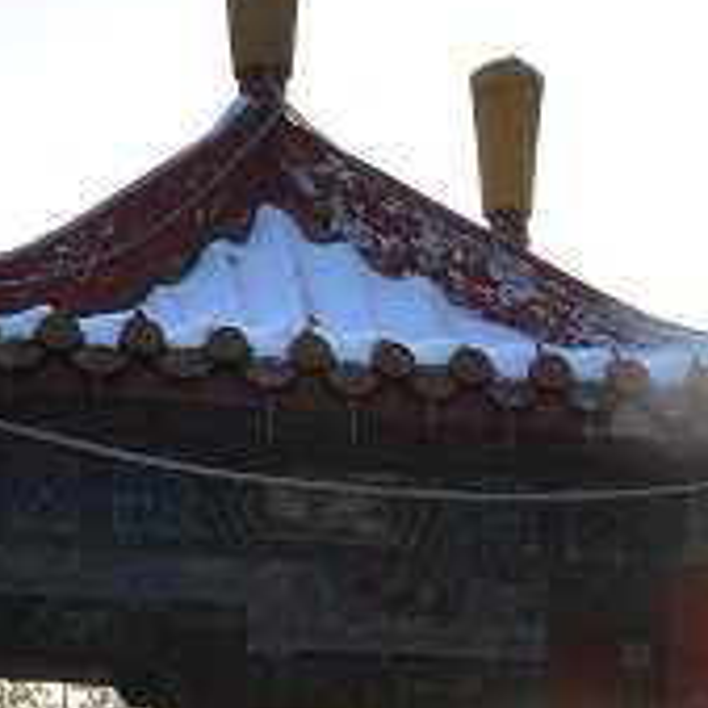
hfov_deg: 18.3
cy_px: 836
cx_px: 457
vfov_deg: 17.5
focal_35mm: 95
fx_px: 2195
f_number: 9
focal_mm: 17
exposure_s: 1/125
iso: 200
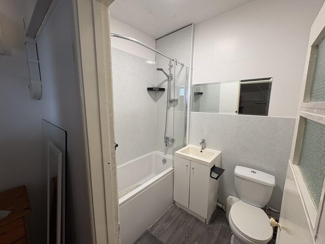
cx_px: 162
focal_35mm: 14
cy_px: 122
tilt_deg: -8.4
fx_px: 131
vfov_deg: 85.7
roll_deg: +0.8
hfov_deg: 102.1
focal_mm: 2.22
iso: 160
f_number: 2.2
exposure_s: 1/100
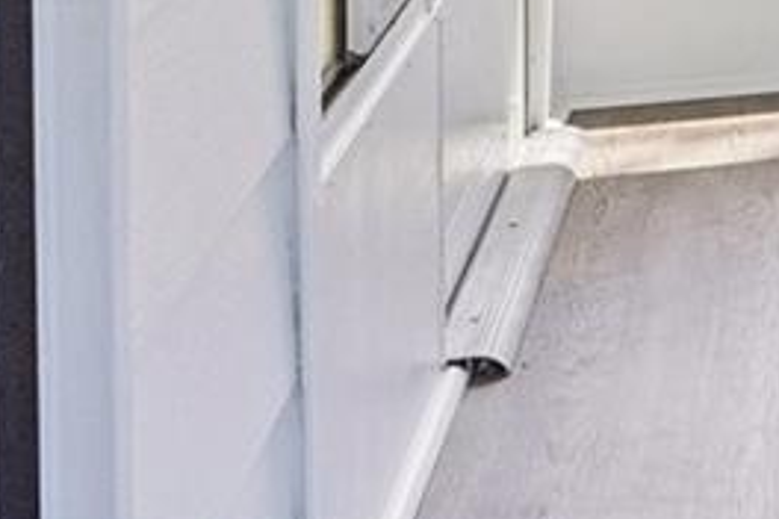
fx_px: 2229
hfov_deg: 14.3
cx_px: 1800
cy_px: -602
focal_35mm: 103
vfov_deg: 11.6
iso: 250
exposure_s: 1/30
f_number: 18
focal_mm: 17
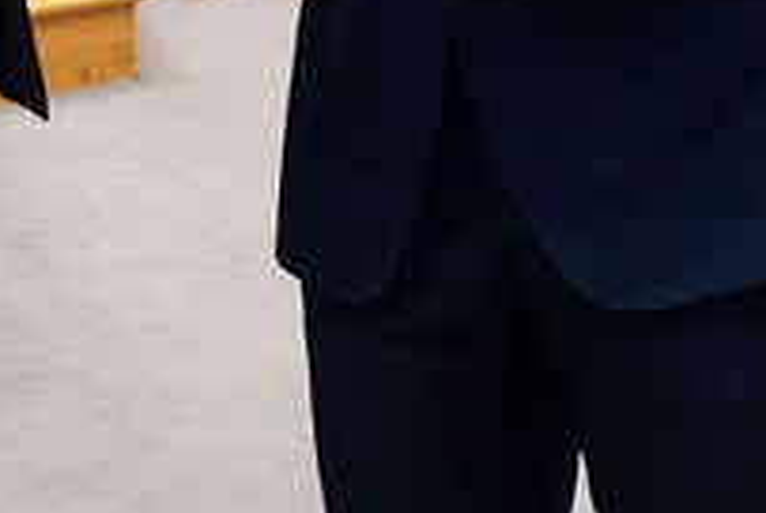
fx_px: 3324
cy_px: -485
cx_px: -283
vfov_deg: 8.4
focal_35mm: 156
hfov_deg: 12.6
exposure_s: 1/60
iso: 1000
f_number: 4.5
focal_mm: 31
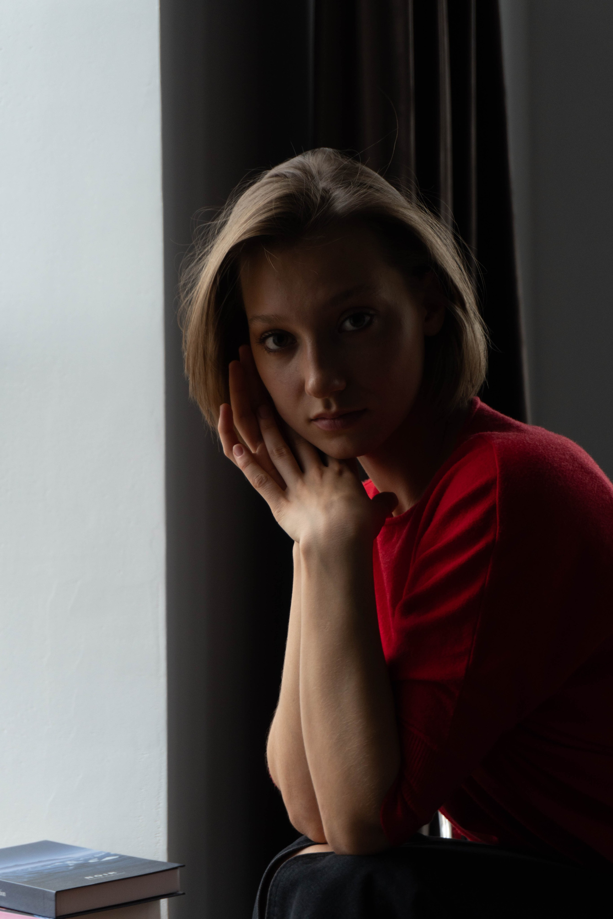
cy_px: 460
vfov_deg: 27.0
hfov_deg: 18.2
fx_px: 1915
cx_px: 306
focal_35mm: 75
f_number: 5.6
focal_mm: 50
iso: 400
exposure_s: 1/60
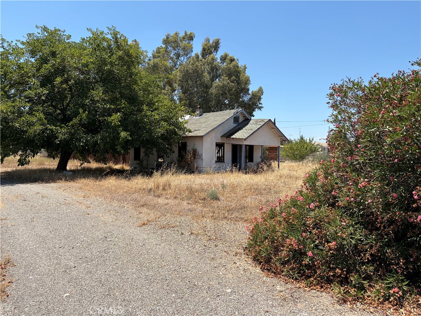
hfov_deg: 67.3
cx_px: 210
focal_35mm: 26
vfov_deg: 53.1
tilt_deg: -0.3
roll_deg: +0.2
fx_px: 316
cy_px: 158
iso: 50
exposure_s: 1/3623
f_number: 1.6
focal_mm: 5.96
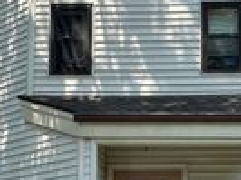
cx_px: 178
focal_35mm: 98
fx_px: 680
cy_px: 165
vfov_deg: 14.8
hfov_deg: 20.0
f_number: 1.6
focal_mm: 5.96
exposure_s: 1/1139
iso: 50
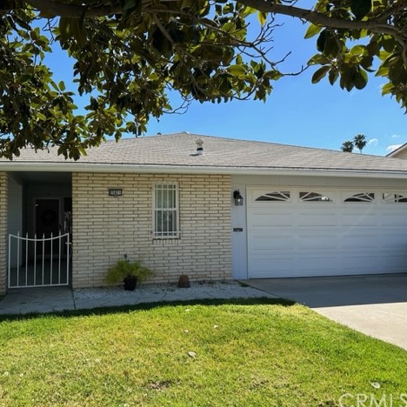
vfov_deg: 55.6
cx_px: 157
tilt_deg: +1.6
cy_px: 205
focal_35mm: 29
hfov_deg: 55.1
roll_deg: +0.2
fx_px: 386
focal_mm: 6.86
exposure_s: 1/2660
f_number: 1.78
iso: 80
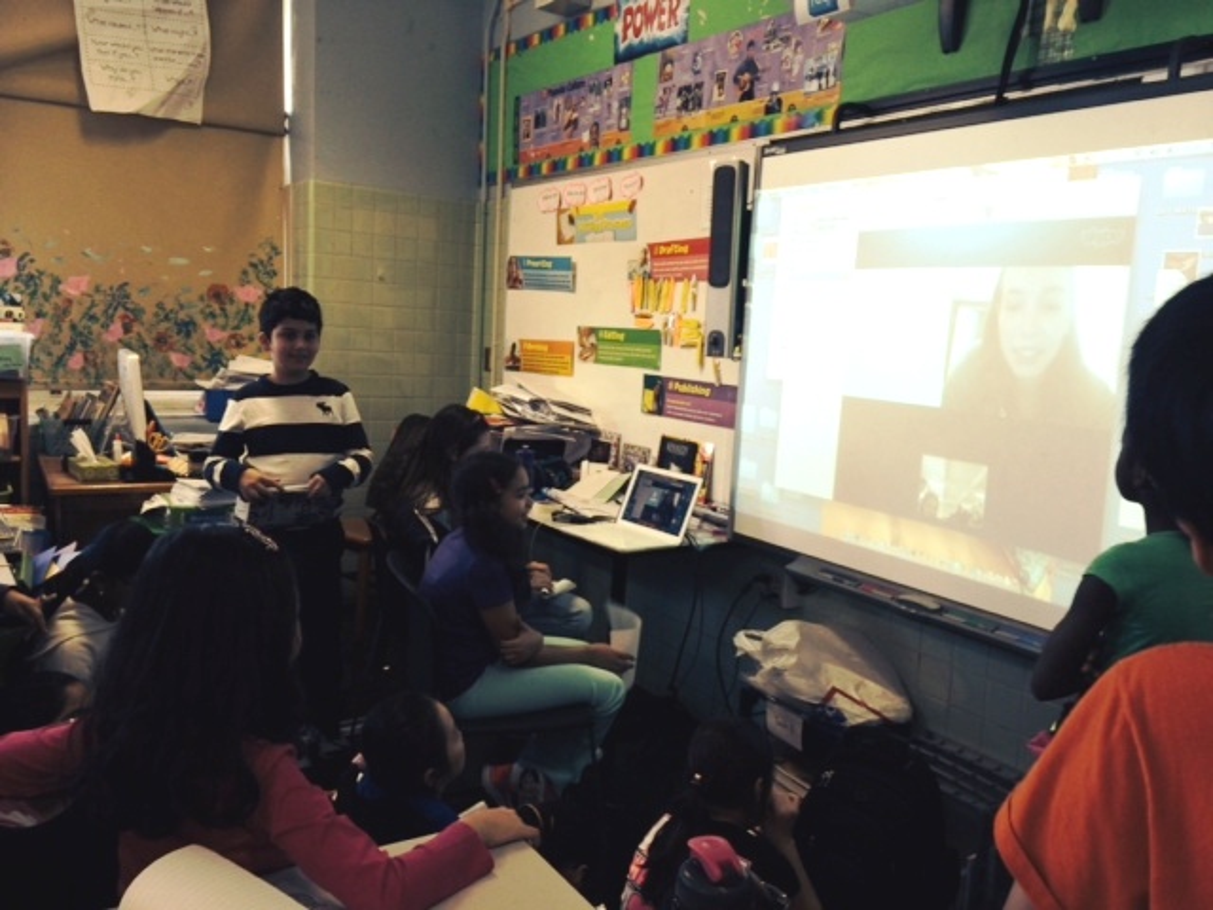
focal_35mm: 30
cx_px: 606
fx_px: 1051
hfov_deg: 60.0
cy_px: 455
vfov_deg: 46.8
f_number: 2.2
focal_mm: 4.12
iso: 64
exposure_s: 1/30
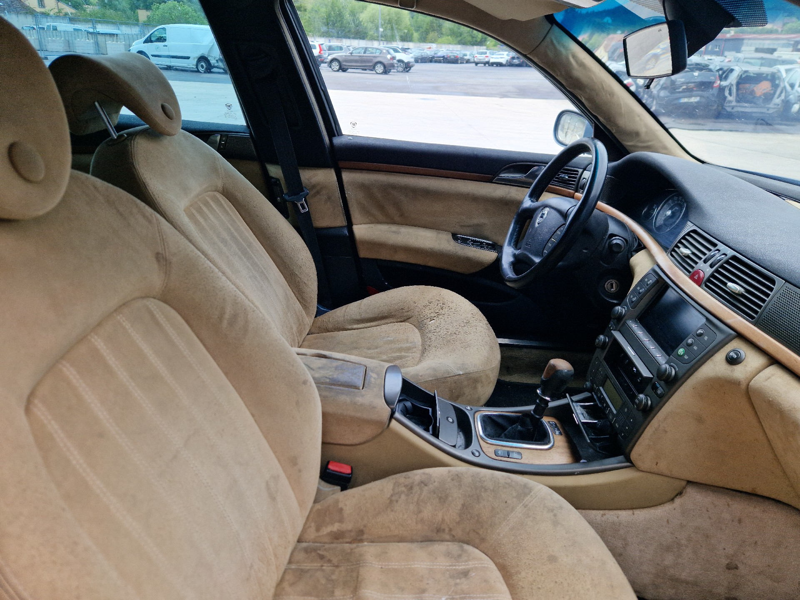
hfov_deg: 73.9
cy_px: 300
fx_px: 532
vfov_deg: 58.9
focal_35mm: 23
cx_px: 400
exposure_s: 1/333
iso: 50
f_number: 1.8
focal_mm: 5.4
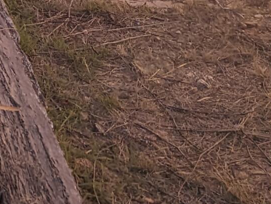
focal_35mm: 133
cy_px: -292
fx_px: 1042
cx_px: -198
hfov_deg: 13.5
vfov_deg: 9.8
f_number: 1.85
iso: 44
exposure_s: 1/1795
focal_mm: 6.81
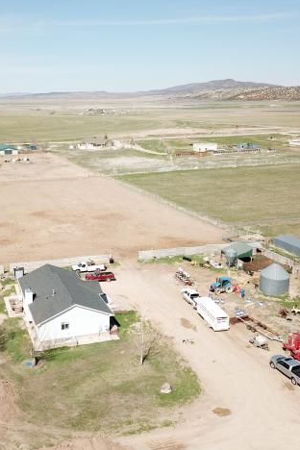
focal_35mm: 37
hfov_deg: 35.3
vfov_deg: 51.9
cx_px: 84
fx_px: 462
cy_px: 225
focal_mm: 4.73
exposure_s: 1/1443
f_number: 2.2
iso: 100
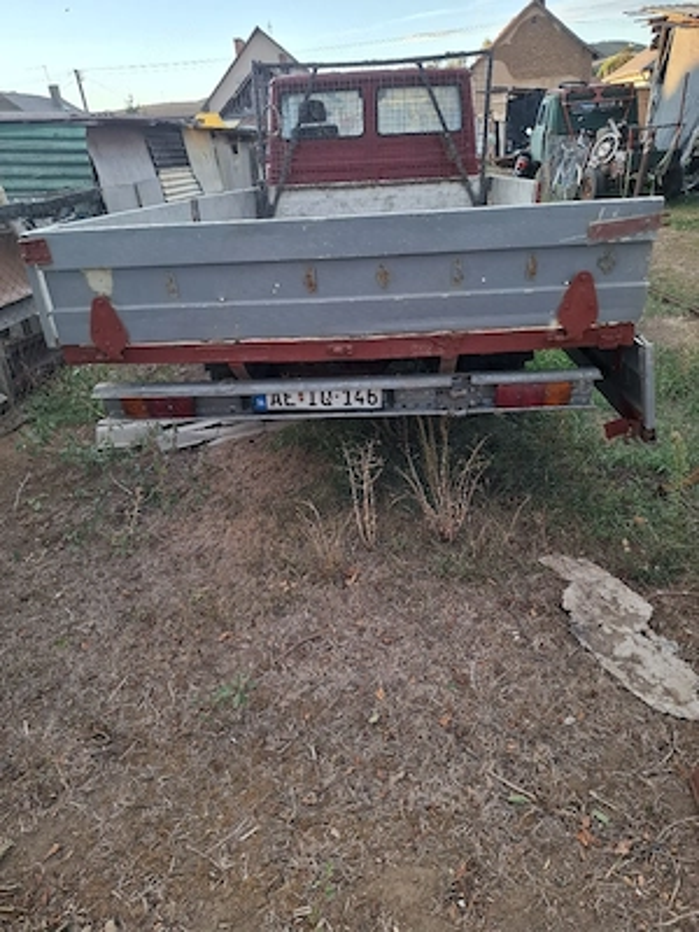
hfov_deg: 58.9
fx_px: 619
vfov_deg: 73.9
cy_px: 466
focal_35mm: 23
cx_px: 350
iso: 64
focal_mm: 5.54
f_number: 1.8
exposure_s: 1/100
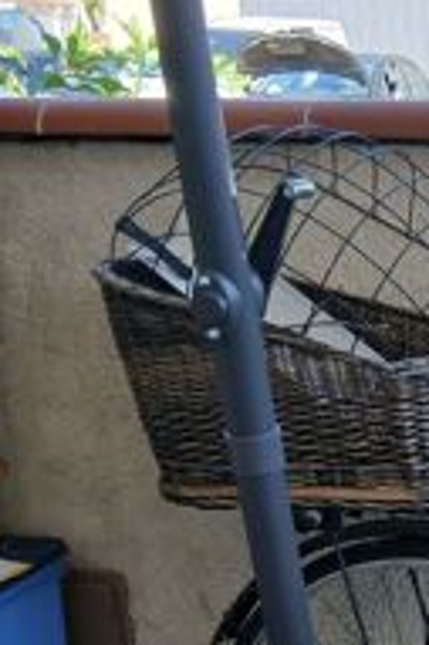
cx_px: 777
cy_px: 466
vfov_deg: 29.3
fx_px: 1218
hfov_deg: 16.6
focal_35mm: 68
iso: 25
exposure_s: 1/50
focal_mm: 3.98
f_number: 1.8
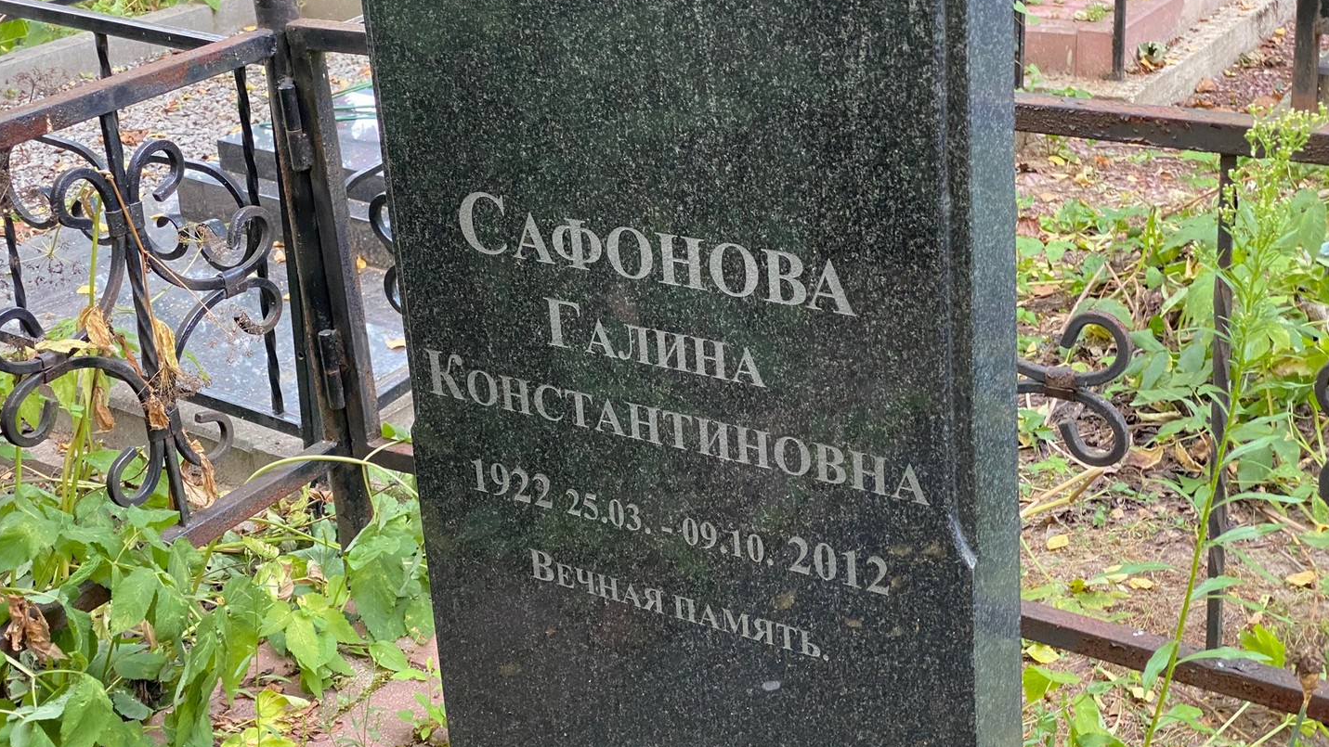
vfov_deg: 21.0
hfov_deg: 36.6
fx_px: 2009
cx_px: 663
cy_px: 279
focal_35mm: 57
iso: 200
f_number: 2
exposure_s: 1/60
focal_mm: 6
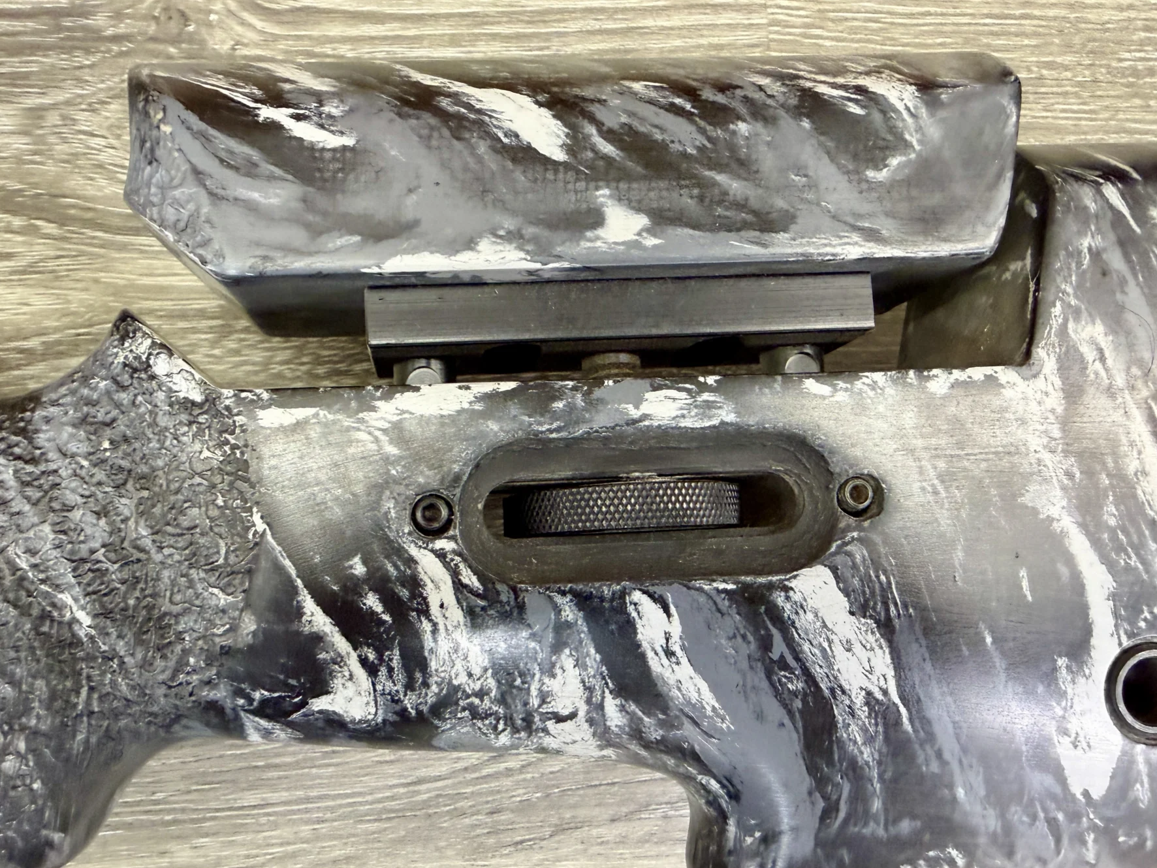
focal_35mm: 26
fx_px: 869
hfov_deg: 67.3
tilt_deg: -80.5
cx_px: 548
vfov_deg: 53.0
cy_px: 467
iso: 400
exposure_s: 1/60
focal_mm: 2.22
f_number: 2.2
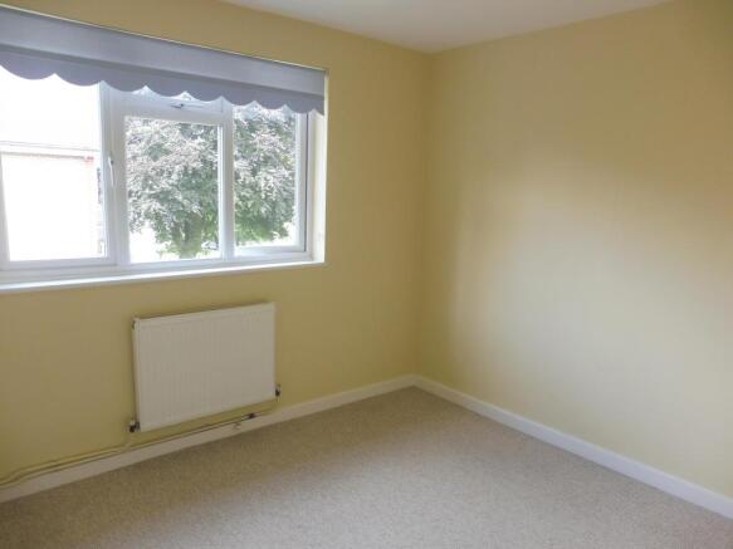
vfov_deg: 56.8
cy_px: 274
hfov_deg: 71.6
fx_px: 508
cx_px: 366
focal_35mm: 24
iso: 160
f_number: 3.3
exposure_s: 1/60
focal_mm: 4.3
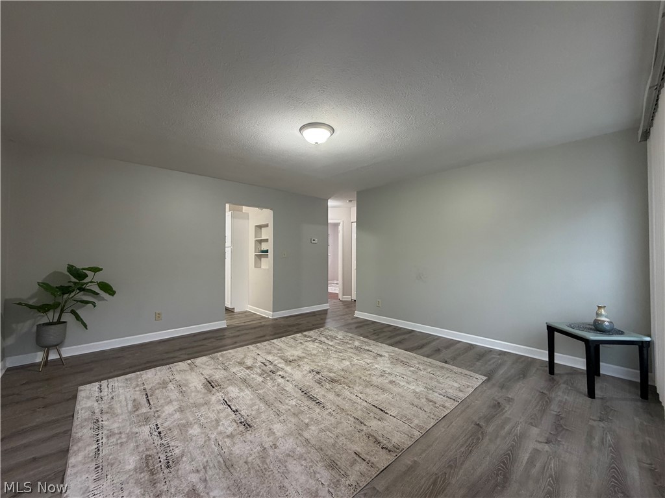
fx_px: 269
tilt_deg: +1.3
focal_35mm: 14
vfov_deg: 85.7
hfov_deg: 102.1
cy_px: 249
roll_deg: +0.3
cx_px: 332
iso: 320
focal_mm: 2.22
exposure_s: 1/60
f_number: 2.2
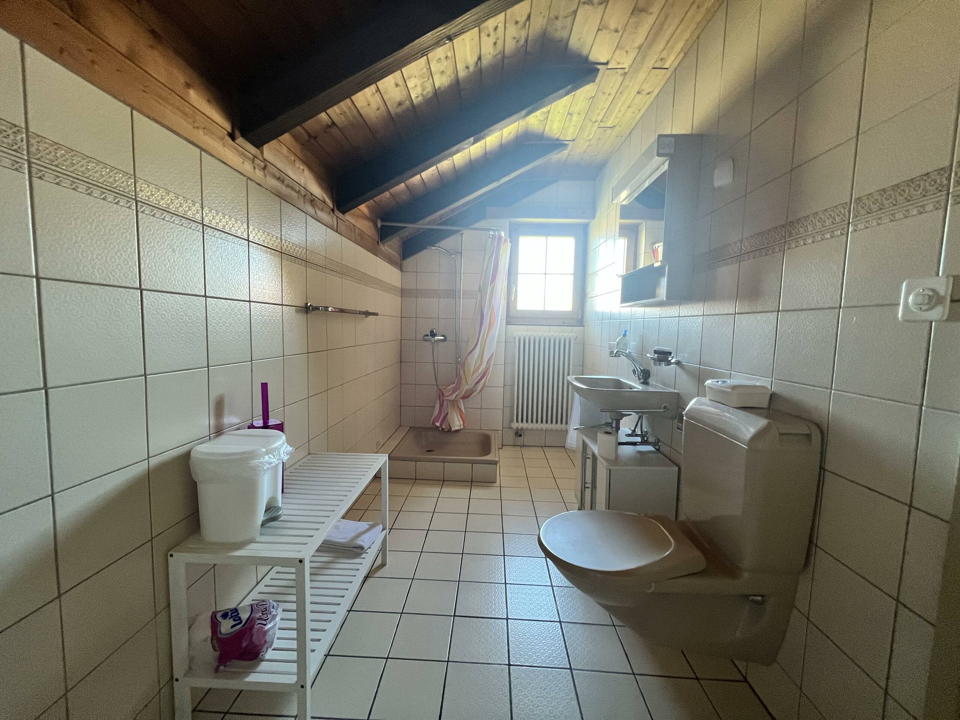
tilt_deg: -5.1
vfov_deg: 89.9
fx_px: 361
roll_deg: -1.7
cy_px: 360
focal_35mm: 13
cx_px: 480
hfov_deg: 106.2
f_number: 1.8
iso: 320
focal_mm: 1.57
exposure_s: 1/60
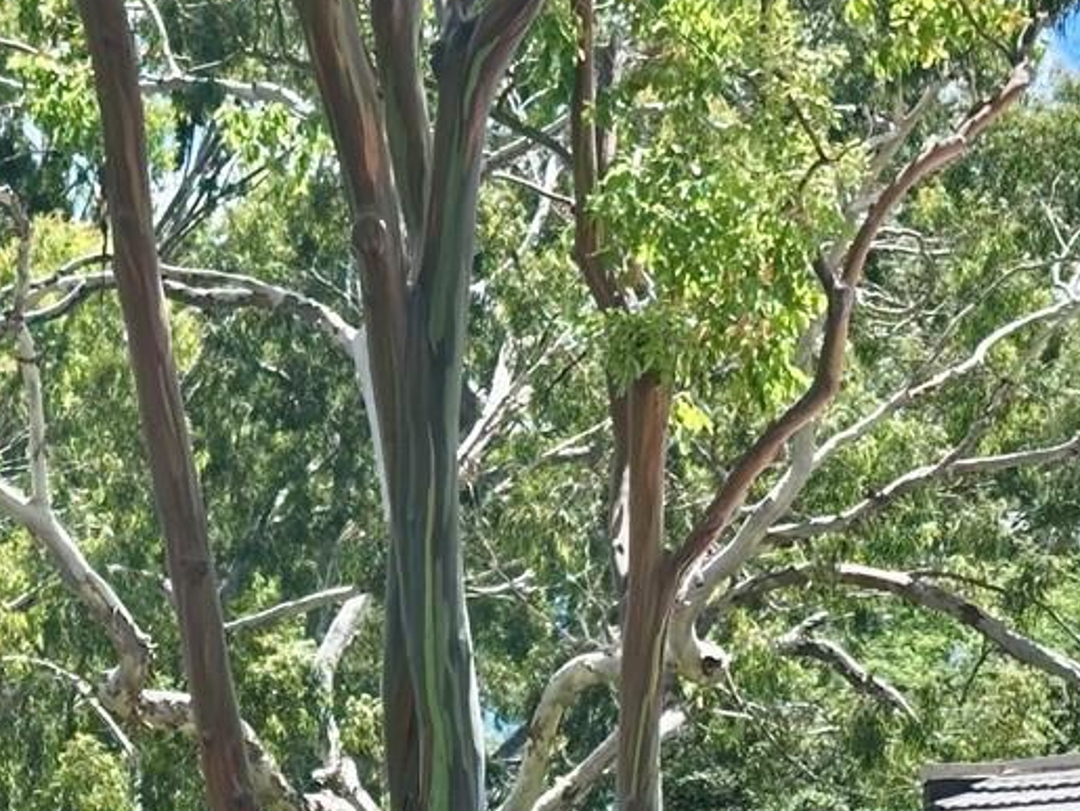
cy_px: 522
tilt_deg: +4.8
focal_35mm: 149
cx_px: 206
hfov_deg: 13.2
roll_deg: -0.7
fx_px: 4652
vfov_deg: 10.0
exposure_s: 1/1357
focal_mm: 6.86
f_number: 1.78
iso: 64
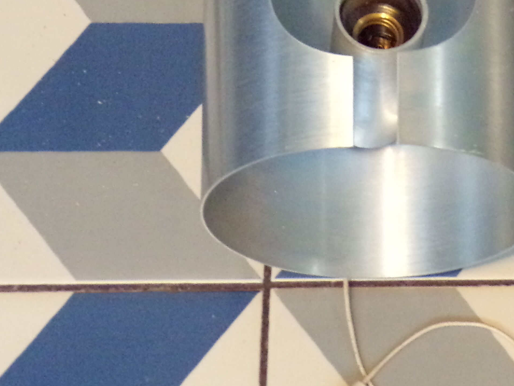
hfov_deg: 8.2
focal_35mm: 239
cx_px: 566
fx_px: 3549
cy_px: 112
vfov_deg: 6.2
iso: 800
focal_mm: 17.7
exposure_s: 1/25
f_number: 4.2
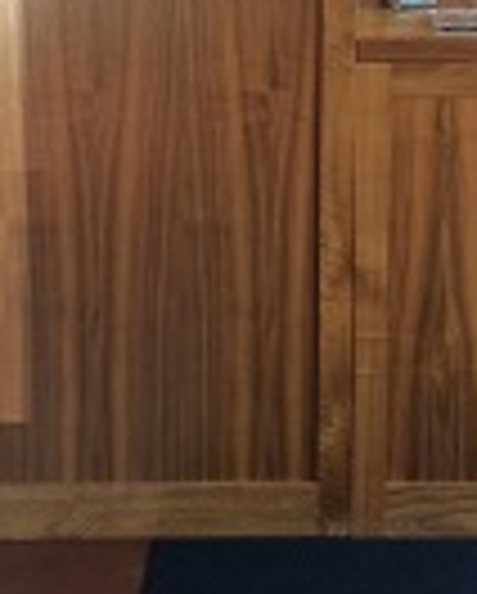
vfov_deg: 18.1
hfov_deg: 15.3
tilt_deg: -6.5
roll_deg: +0.8
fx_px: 1761
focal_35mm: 100
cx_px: 387
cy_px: -135
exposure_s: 1/30
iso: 40
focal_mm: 4.15
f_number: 2.2
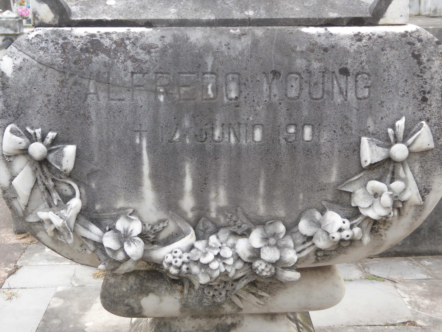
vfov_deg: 25.7
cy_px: 166
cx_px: 221
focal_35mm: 57
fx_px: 728
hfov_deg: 33.8
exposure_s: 1/100
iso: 80
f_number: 4.1
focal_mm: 9.6
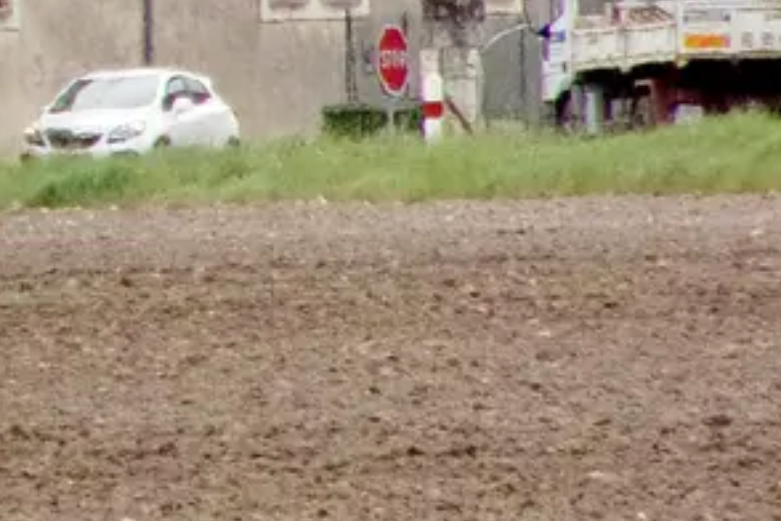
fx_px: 34101
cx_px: -906
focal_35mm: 1572
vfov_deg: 0.9
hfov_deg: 1.3
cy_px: -300
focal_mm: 62.2
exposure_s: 1/450
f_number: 4.8
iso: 80
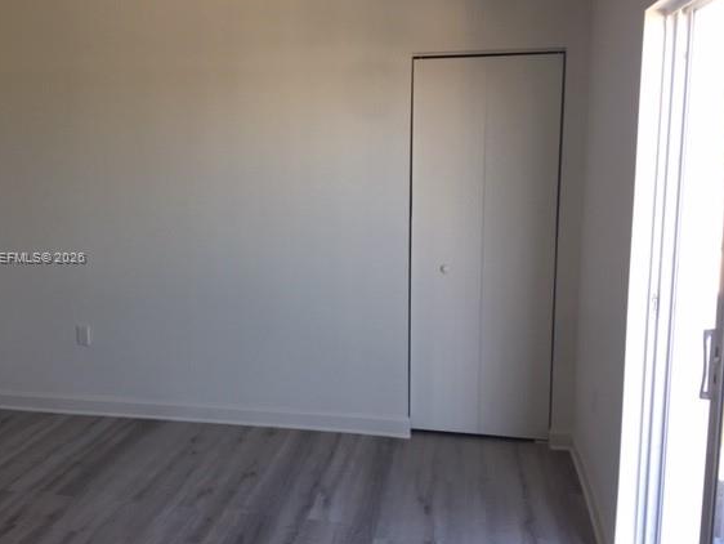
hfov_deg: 55.2
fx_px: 690
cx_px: 321
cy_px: 258
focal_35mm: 33
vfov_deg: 43.0
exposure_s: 1/60
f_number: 2.2
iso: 32
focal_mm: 4.15
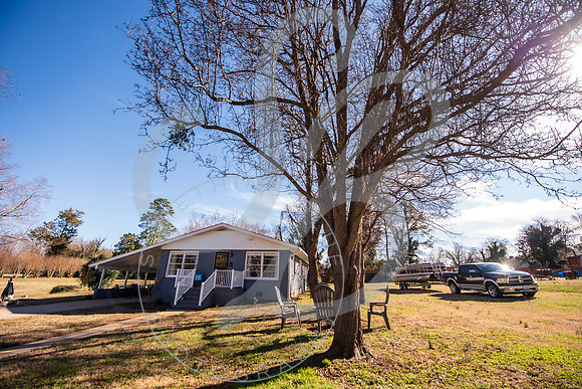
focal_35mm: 14
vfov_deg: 81.2
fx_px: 226
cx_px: 291
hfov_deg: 104.2
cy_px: 194
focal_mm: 14
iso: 200
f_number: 5
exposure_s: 1/800
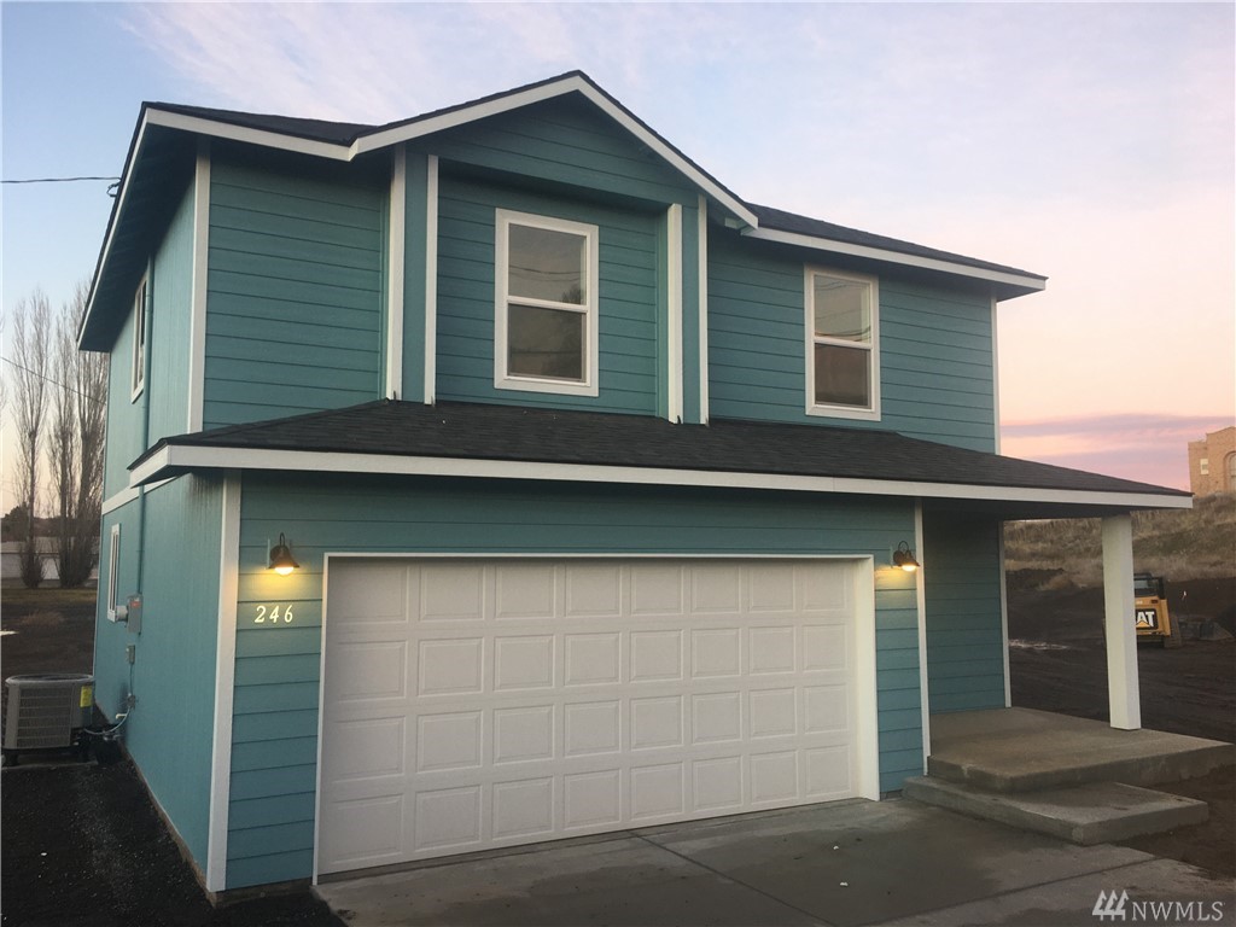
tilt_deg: +6.5
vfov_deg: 48.2
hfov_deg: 61.7
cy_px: 464
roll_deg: +0.1
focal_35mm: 29
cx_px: 618
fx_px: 1035
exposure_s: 1/34
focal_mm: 4.15
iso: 25
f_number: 2.2
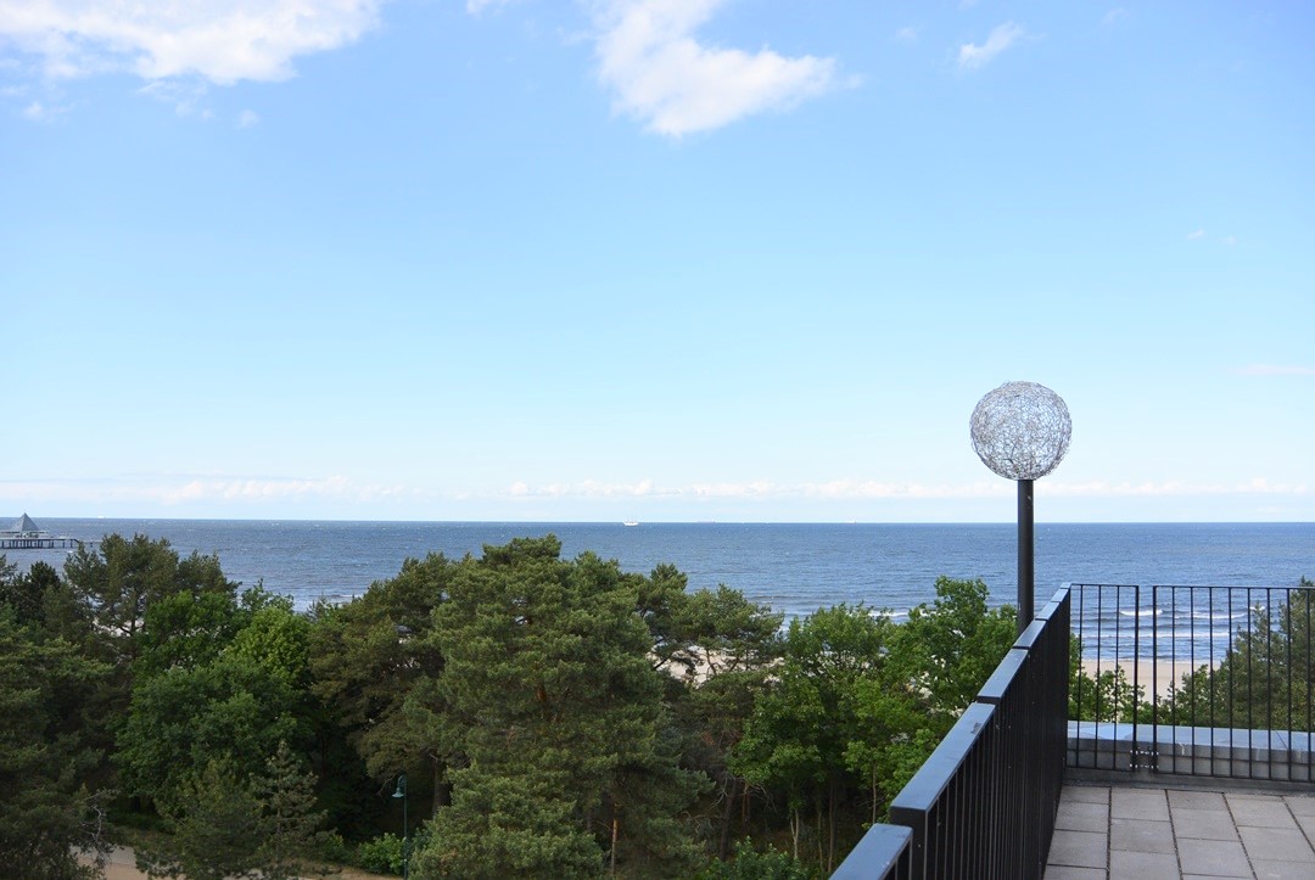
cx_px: 658
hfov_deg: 63.6
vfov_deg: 45.1
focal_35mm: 29
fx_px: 1061
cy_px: 440
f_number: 3.5
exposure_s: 1/800
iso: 100
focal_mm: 11
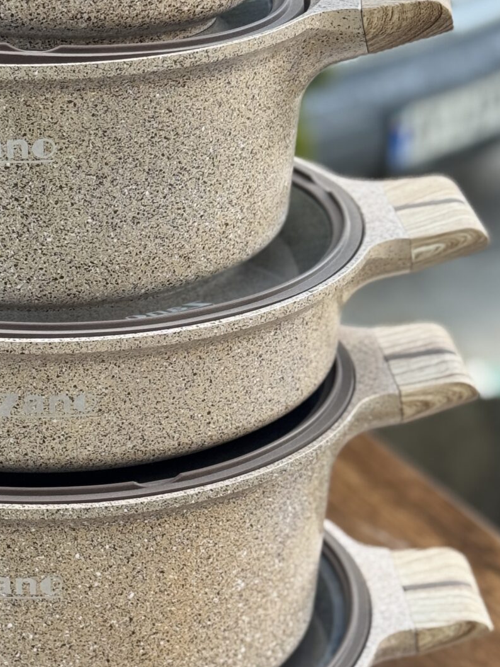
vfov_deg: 17.0
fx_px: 2234
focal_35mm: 116
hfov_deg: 12.7
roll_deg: -1.4
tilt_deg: -22.1
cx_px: 61
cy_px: 311
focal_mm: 6.76
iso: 80
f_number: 1.78
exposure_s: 1/50
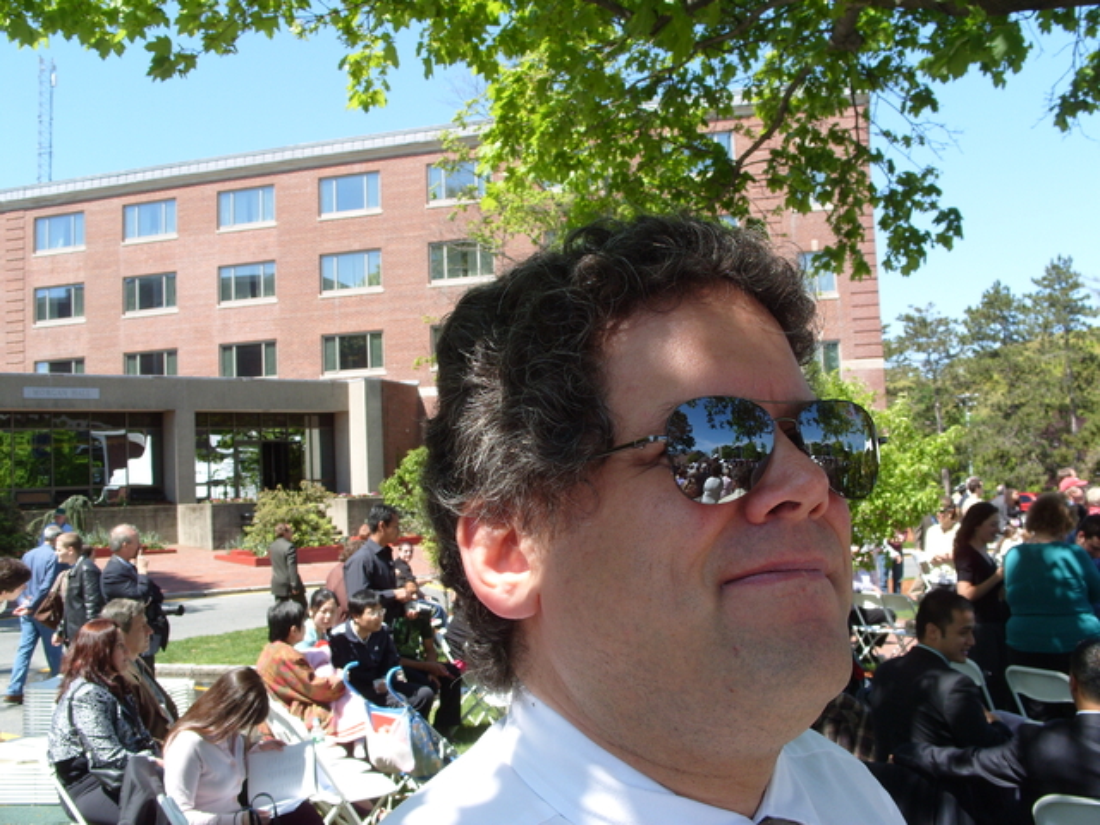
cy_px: 412
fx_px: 1112
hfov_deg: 52.6
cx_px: 550
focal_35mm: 35
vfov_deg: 40.7
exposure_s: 1/250
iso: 80
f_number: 5.3
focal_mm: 7.8
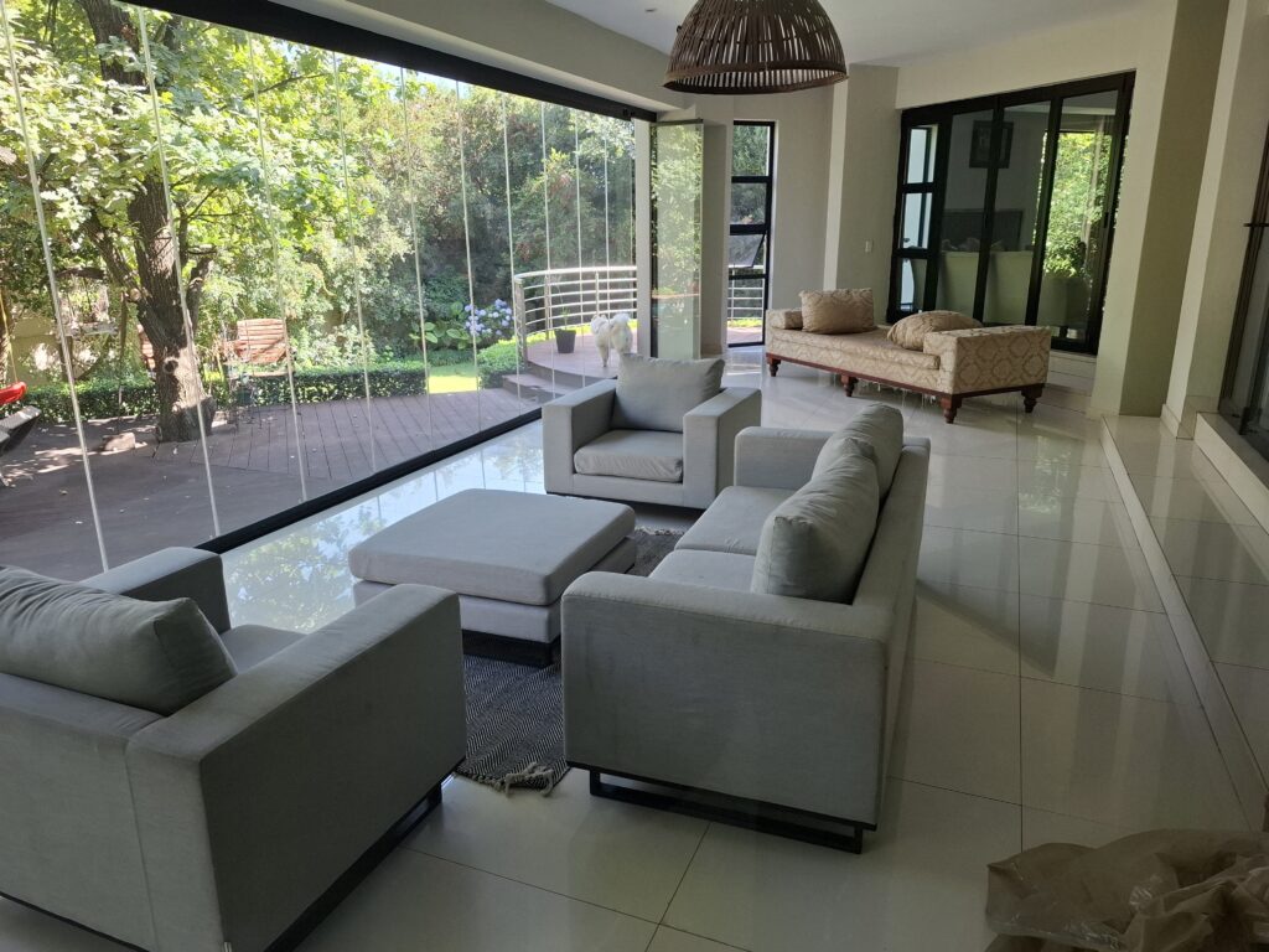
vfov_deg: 58.9
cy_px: 476
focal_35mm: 23
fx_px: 843
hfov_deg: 73.9
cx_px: 634
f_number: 1.8
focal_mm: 5.54
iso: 80
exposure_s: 1/100
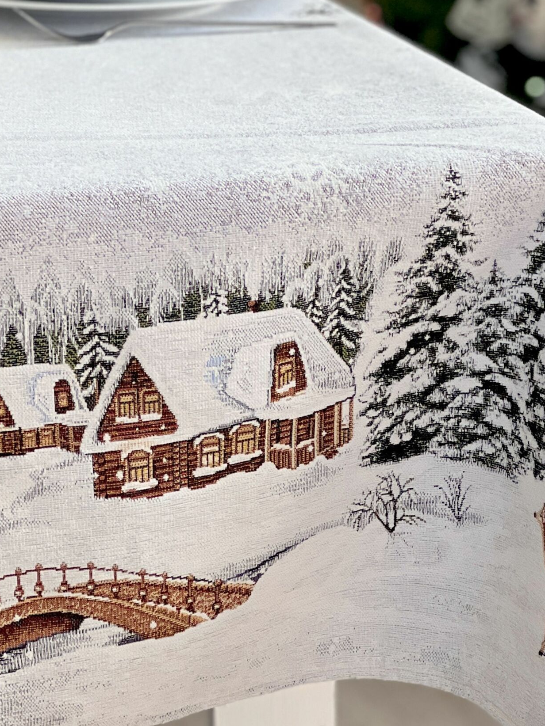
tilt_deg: -14.3
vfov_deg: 13.2
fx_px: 3149
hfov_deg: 9.9
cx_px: 419
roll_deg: +0.5
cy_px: 308
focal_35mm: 150
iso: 125
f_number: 2.8
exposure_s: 1/100
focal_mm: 9
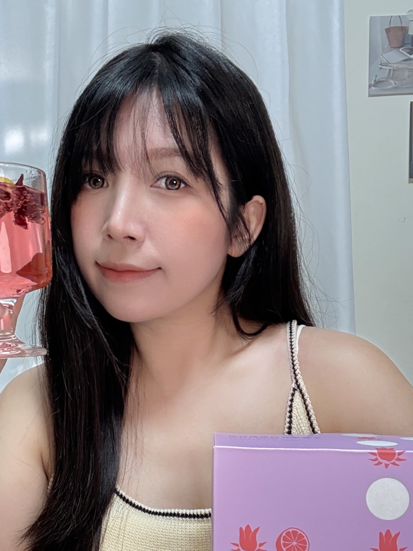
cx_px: 153
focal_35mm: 47
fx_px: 748
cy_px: 383
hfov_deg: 30.7
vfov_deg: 39.8
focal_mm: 2.69
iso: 160
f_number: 1.9
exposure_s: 1/60
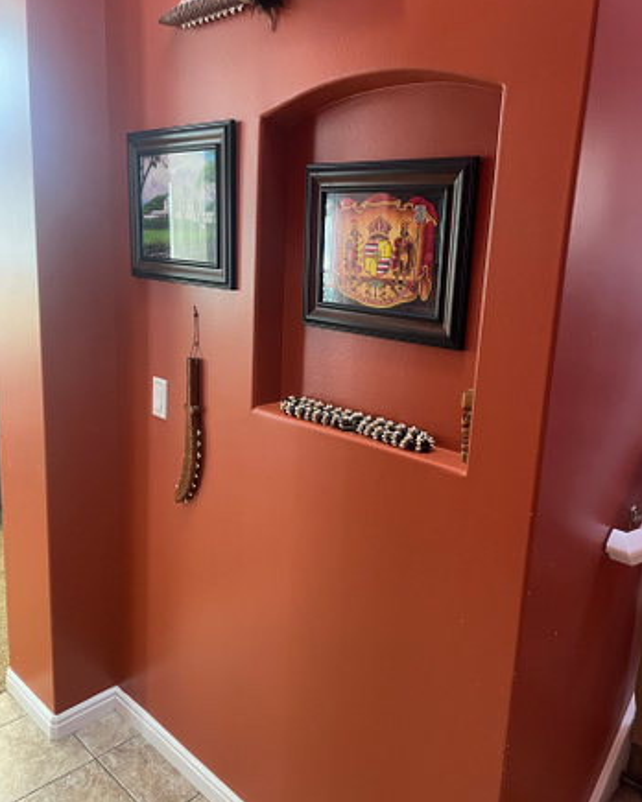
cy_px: 376
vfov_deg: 62.2
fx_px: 665
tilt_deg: -11.2
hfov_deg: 51.5
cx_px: 328
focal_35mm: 28
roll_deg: -2.2
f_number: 1.6
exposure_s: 1/30
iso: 500
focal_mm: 4.2
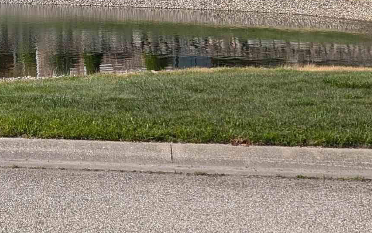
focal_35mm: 90
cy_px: -27
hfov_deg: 22.1
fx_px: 912
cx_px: -8
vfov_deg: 14.2
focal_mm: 6.9
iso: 21
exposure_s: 1/863
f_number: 1.68
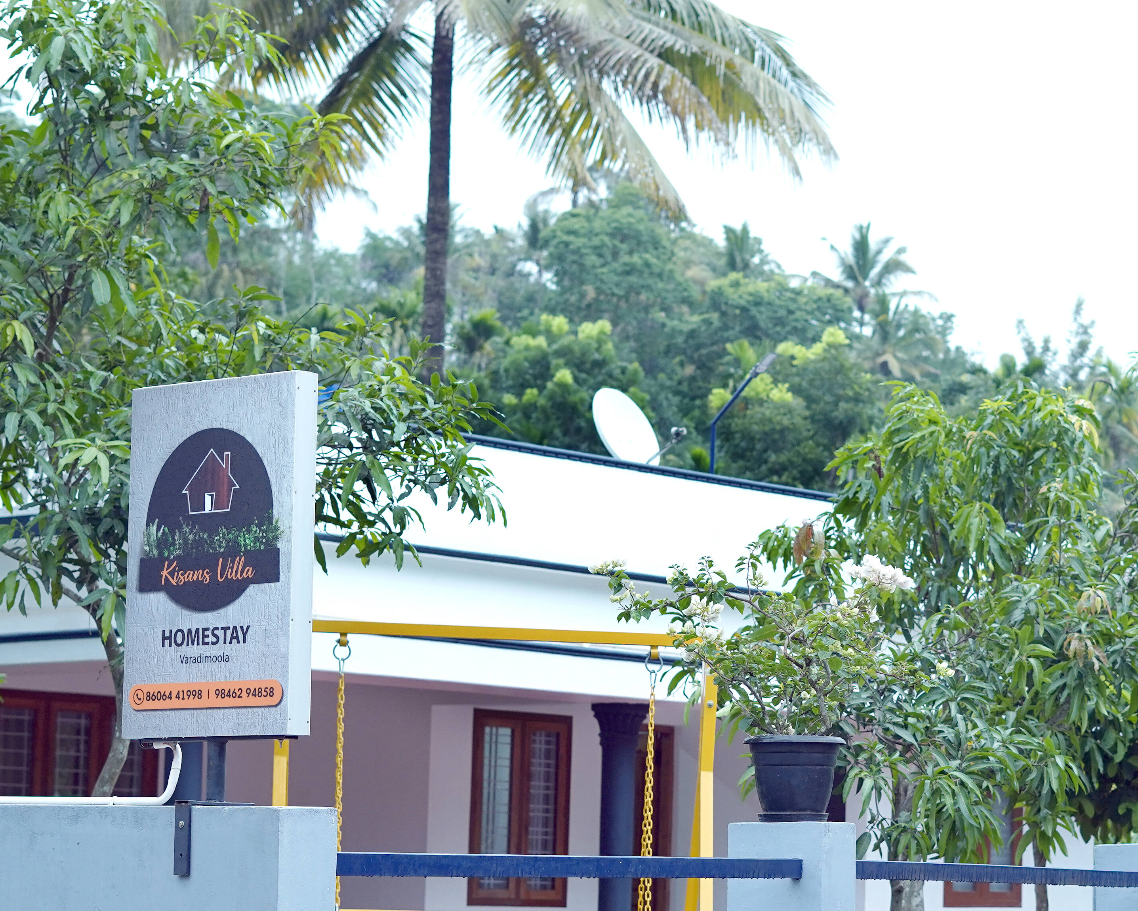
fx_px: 3300
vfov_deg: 15.7
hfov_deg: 19.4
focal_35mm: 98
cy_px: 616
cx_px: 863
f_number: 3.5
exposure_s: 1/125
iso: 640
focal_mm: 50
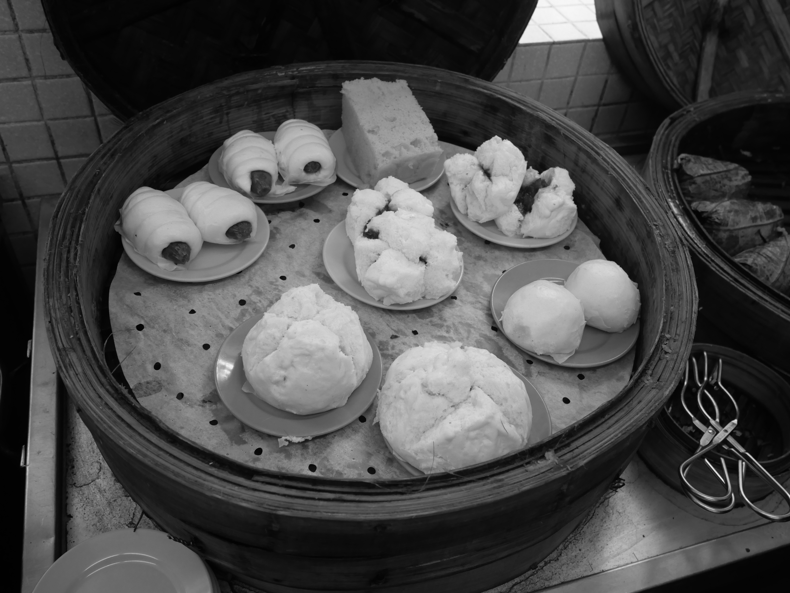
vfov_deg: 46.8
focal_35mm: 30
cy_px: 296
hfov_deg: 60.0
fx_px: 685
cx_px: 395
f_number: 3.8
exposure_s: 1/60
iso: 640
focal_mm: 15
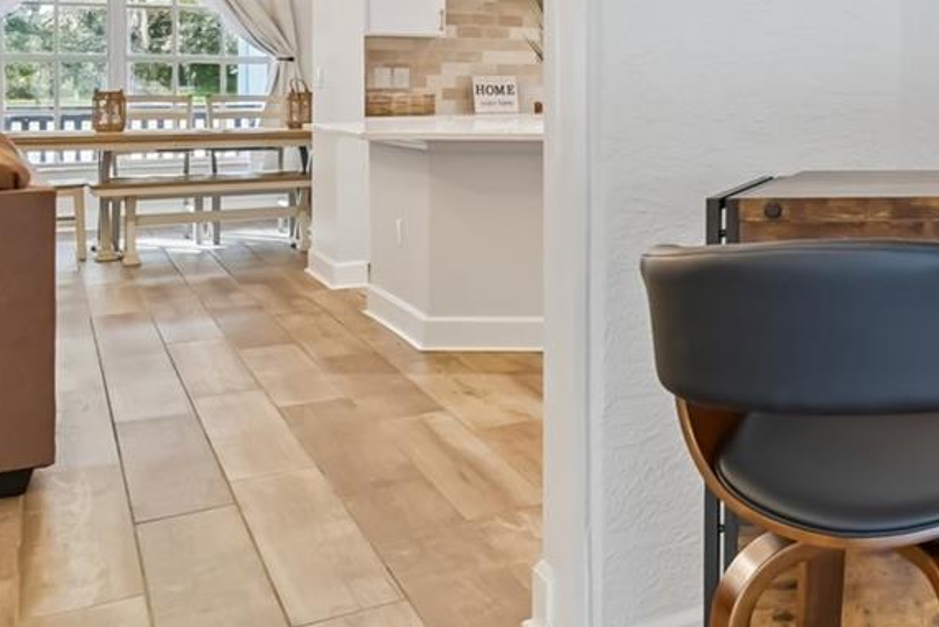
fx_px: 1096
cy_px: 86
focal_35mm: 42
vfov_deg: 30.7
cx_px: 1146
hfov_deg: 35.6
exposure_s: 1/2
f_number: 7.1
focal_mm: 10
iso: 100
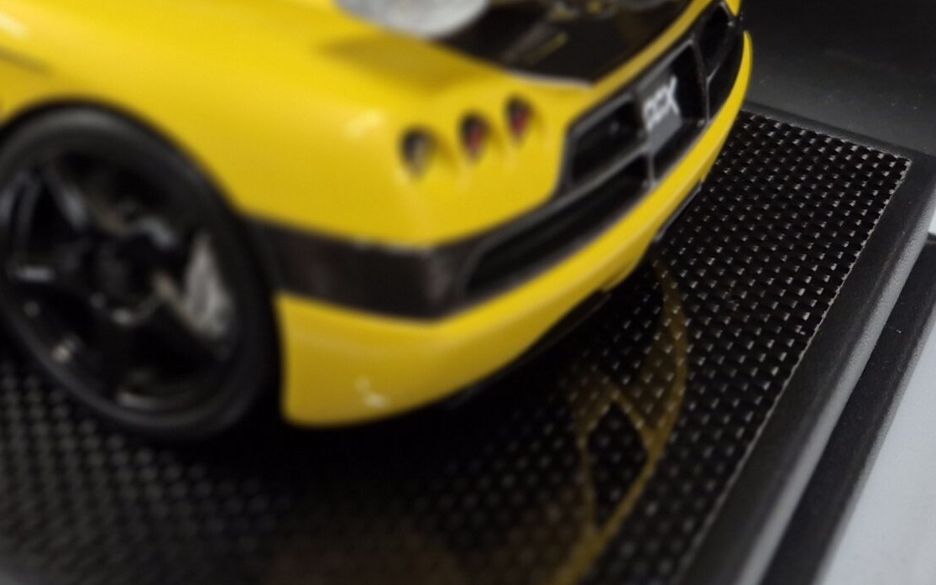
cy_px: -34
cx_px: 49
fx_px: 1429
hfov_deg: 33.8
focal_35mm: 56
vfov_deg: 22.1
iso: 200
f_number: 1.8
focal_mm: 5.4
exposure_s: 1/100
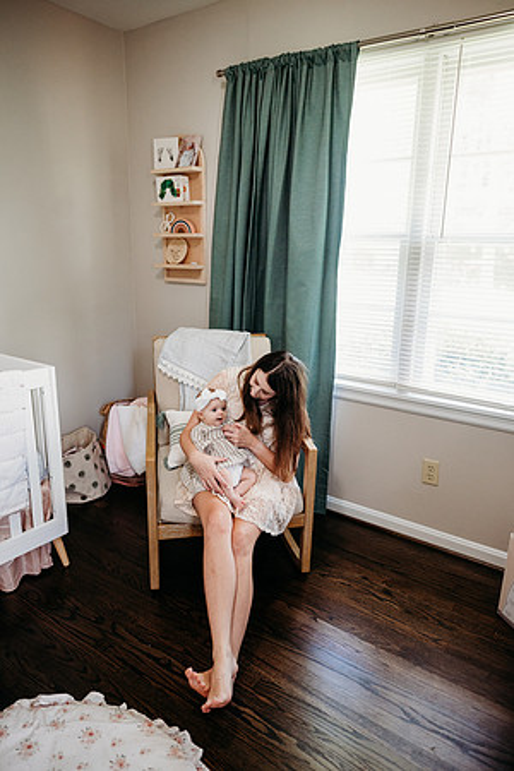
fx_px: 514
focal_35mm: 24
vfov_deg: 73.7
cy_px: 386
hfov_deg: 53.1
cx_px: 257
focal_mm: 24
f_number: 2.5
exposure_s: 1/200
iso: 1600
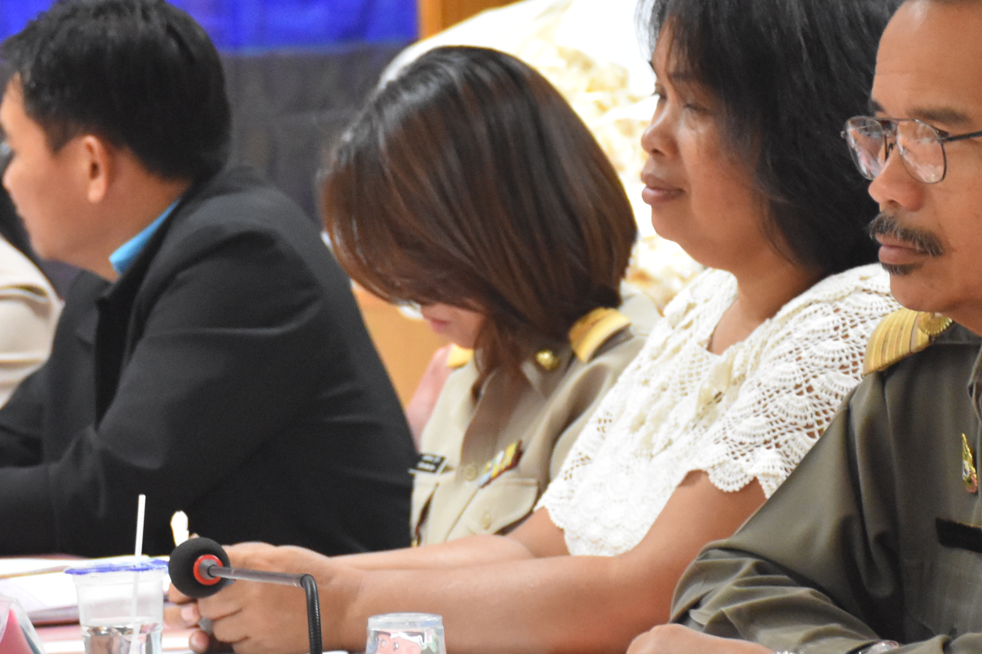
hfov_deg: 9.4
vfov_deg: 6.3
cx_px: 254
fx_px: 5973
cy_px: 450
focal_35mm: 219
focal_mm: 60
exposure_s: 1/60
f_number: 5
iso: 2500
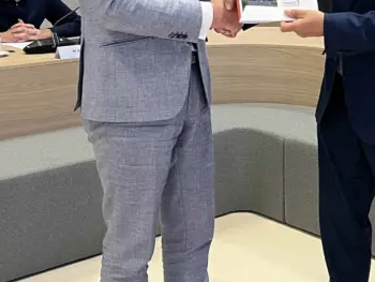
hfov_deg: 25.1
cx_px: 312
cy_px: 61
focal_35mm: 76
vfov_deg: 19.2
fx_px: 824
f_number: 1.5
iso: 200
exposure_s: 1/60
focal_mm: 5.7
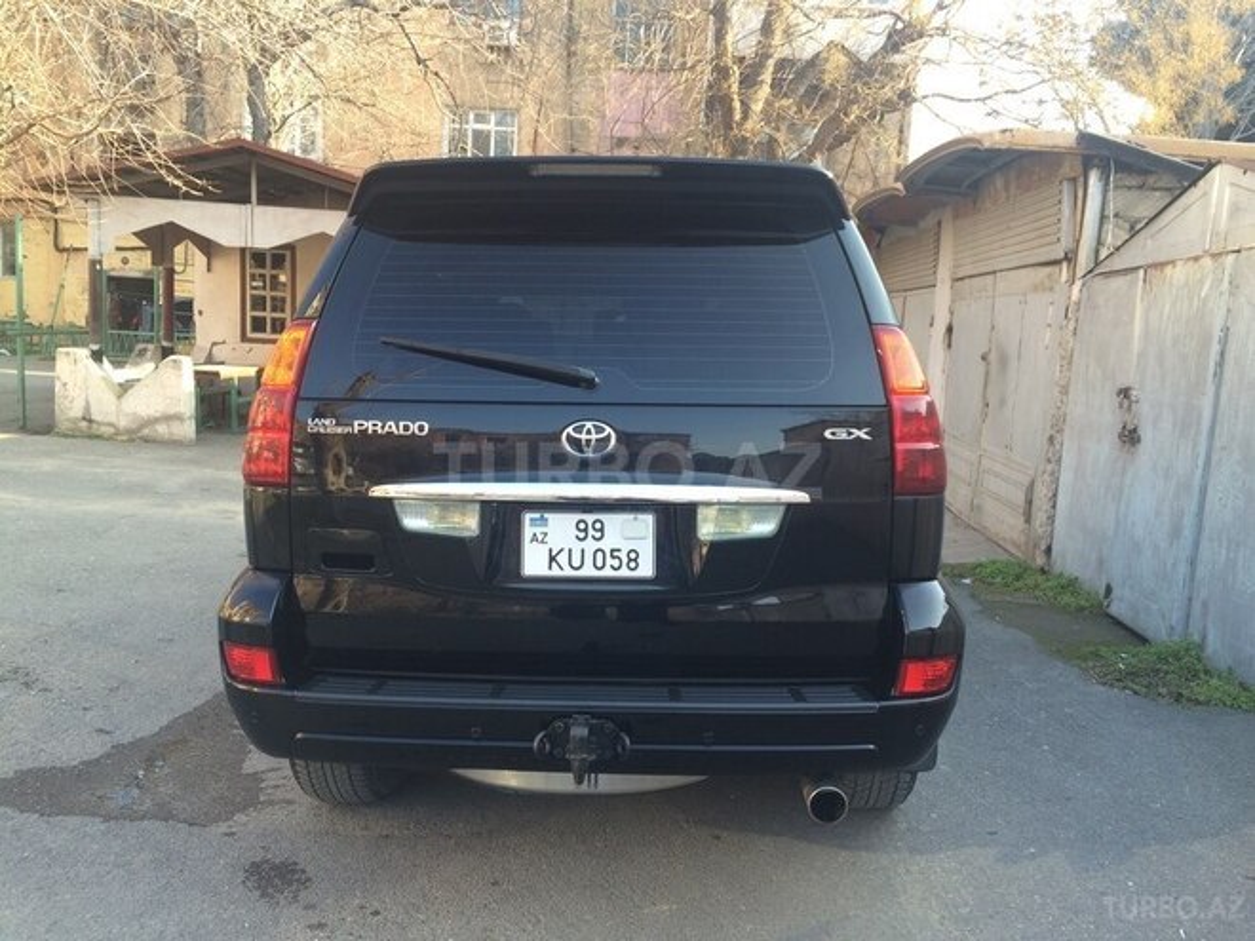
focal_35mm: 29
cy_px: 470
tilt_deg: -7.0
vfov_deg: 48.2
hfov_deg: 61.7
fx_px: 1051
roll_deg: -3.7
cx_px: 628
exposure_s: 1/116
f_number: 2.2
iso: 32
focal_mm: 4.15
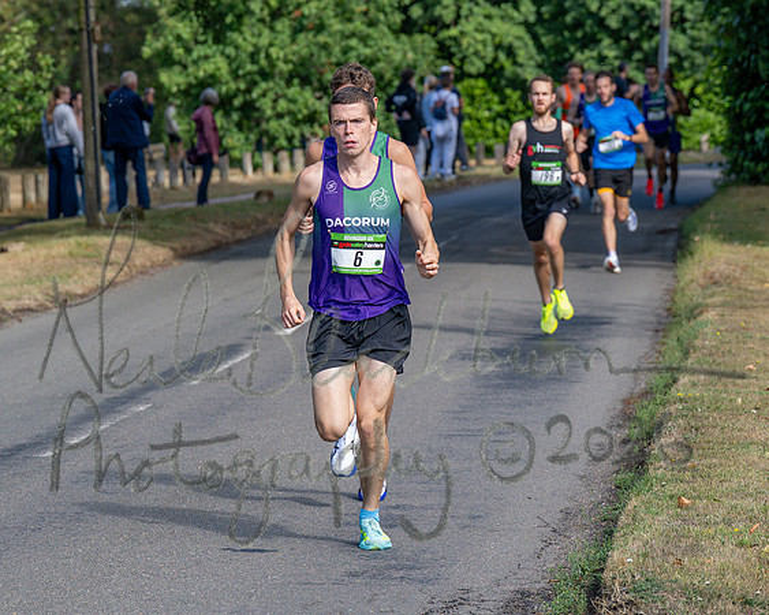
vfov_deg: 7.0
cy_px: 315
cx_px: 375
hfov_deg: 8.7
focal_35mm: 222
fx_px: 5056
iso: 400
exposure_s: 1/1600
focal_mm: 94
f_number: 4
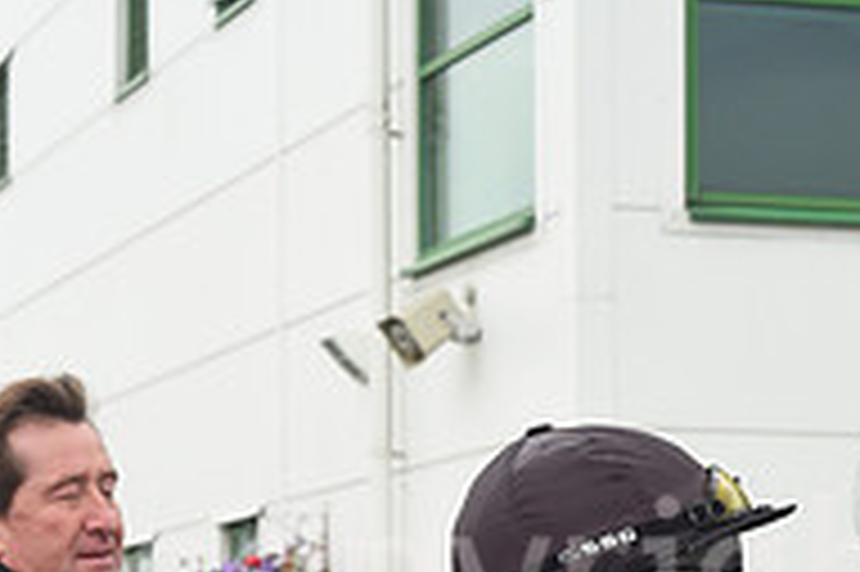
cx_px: 711
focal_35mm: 152
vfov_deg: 8.8
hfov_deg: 13.4
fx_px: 3628
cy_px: 867
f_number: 5.6
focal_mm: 50
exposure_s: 1/640
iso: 1000
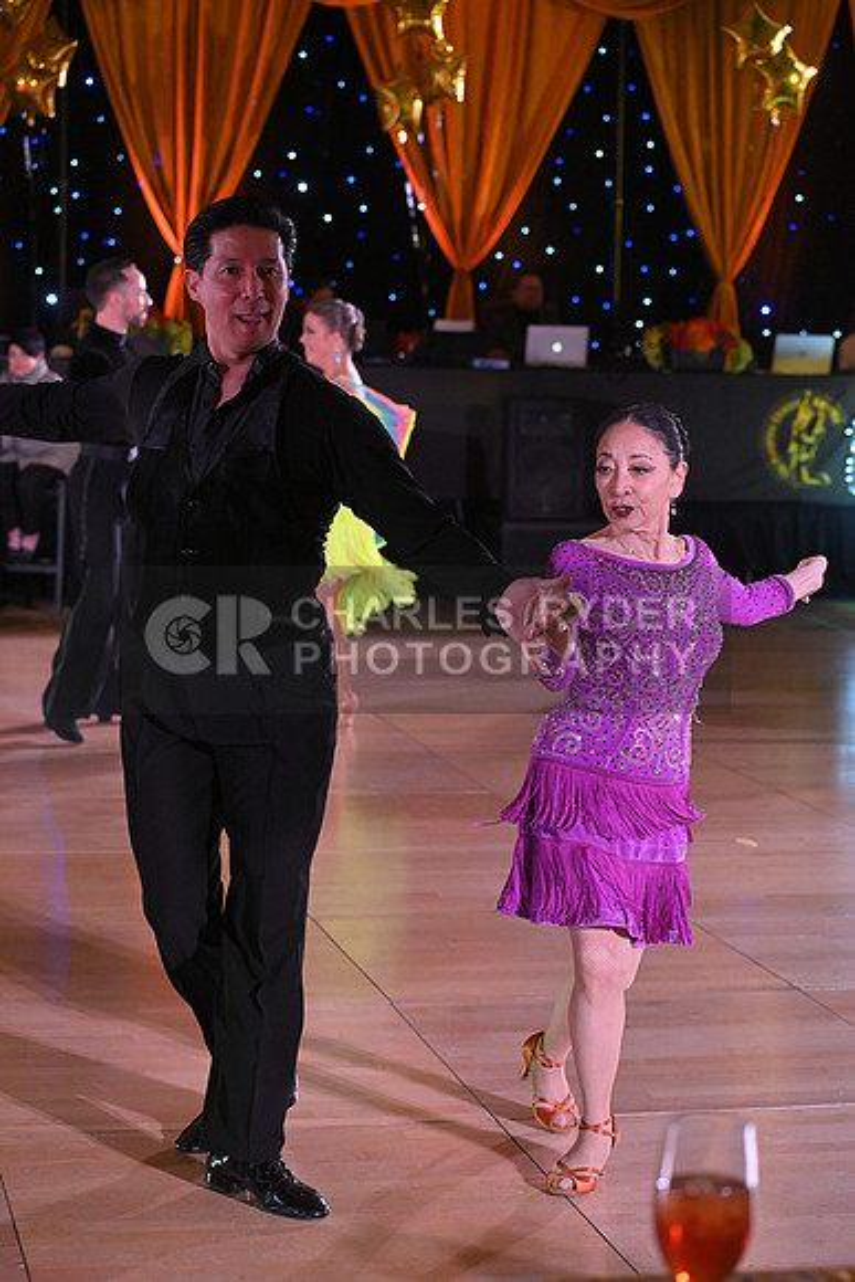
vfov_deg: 25.4
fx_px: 2848
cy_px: 641
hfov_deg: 17.1
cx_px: 428
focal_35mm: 80
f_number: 5
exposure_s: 1/400
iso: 3200
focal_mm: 80
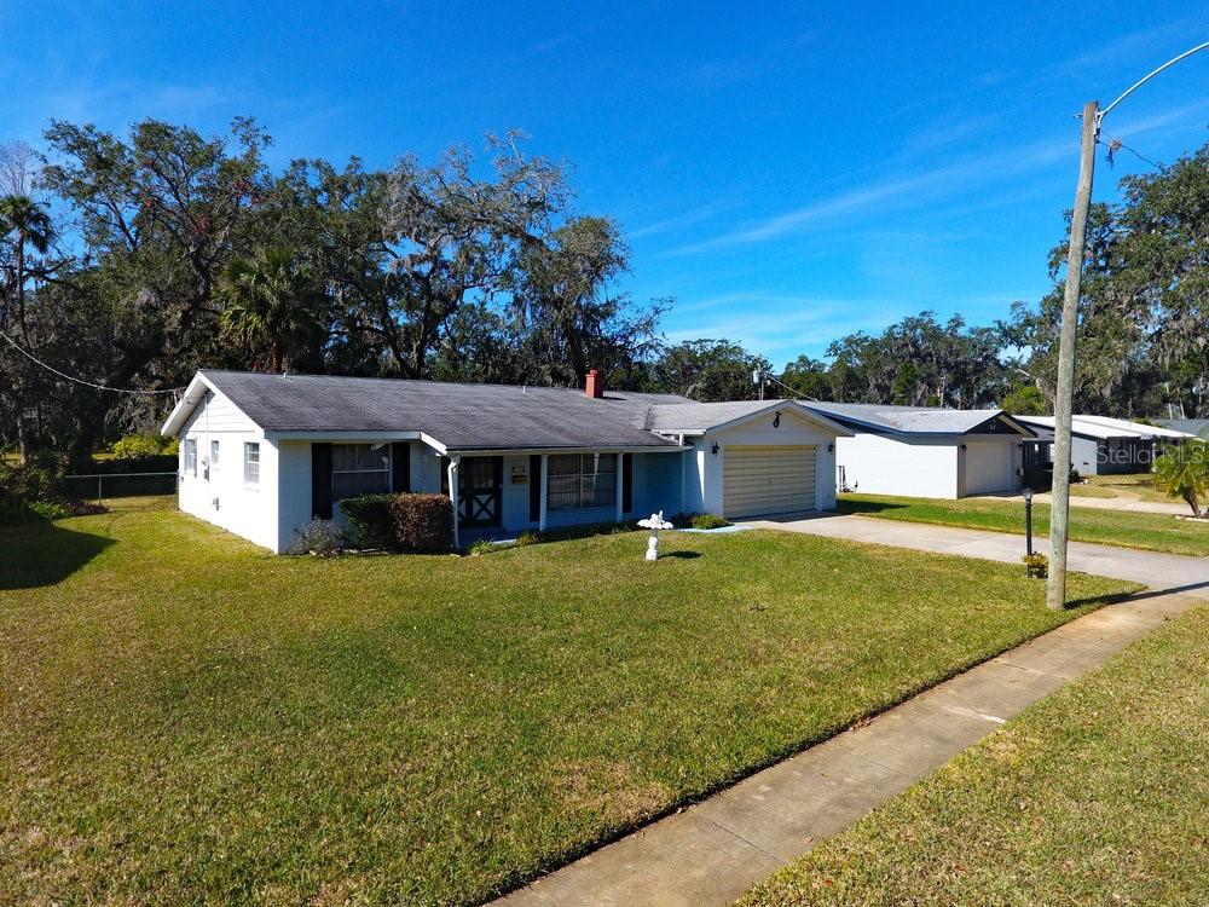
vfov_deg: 66.0
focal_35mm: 20
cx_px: 604
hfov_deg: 81.7
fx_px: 699
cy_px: 454
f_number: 2.8
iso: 100
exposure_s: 1/720
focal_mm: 3.61
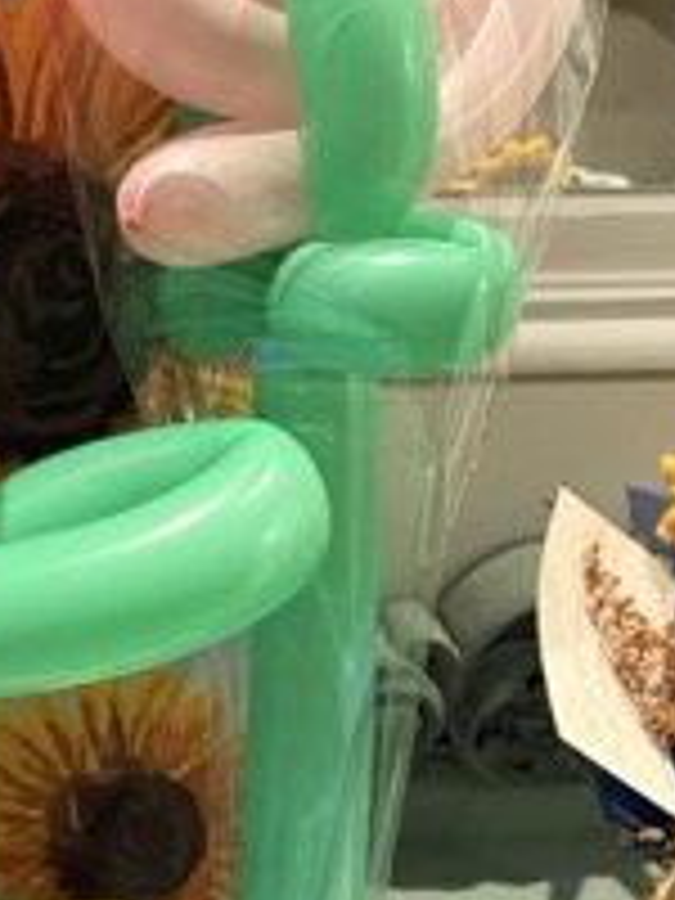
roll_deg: -1.7
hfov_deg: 28.8
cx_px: 36
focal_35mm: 48
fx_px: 1248
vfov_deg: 39.5
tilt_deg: -25.6
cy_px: 374
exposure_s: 1/50
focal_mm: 6.76
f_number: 1.78
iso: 500
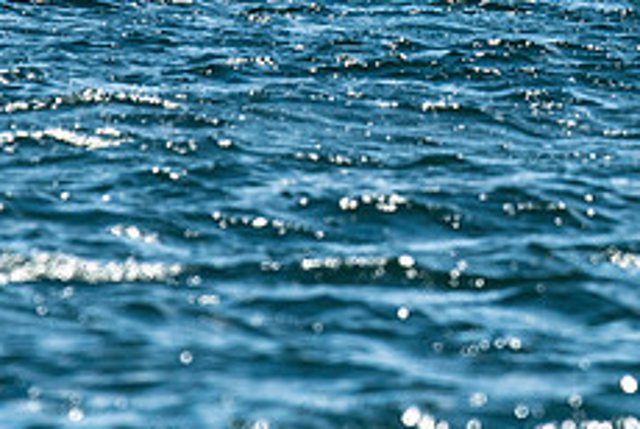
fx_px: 24368
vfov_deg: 1.0
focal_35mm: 1369
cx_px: 624
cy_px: -148
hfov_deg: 1.5
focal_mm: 300
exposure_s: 1/4000
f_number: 5.6
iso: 400
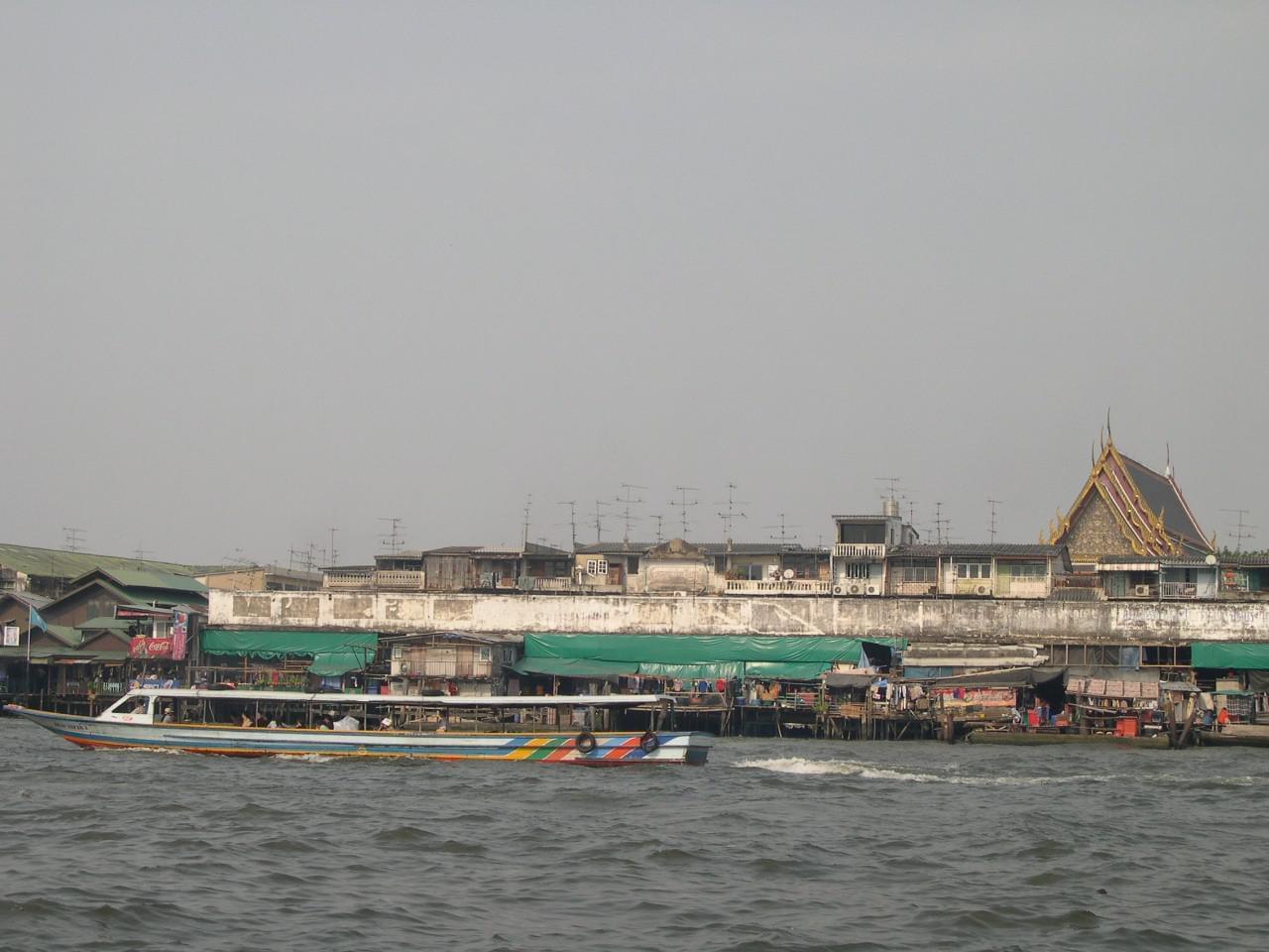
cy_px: 476
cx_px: 634
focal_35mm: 67
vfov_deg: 21.9
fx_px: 2456
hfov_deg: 29.0
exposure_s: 1/113
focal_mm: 14.2
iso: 100
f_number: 10
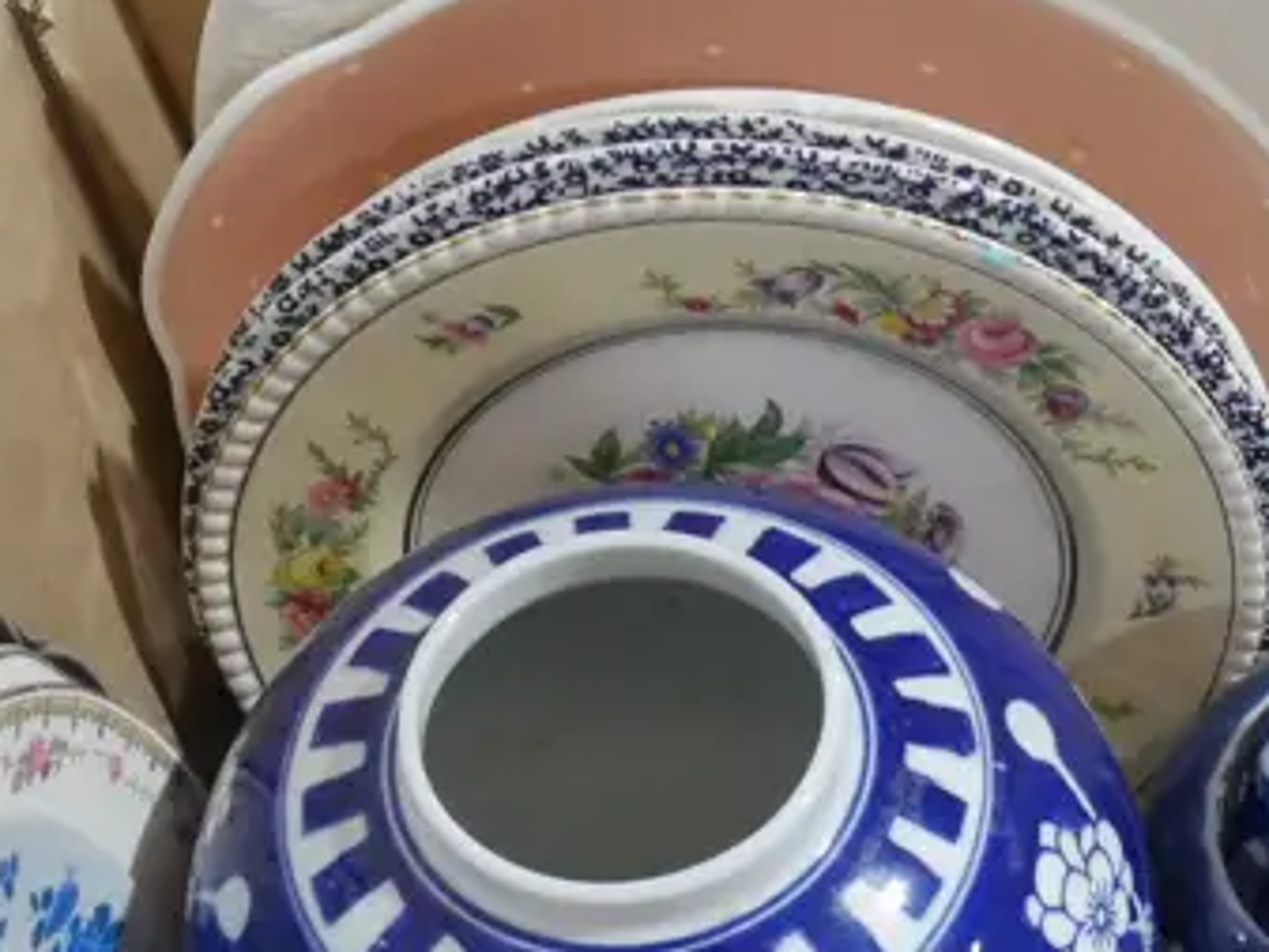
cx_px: 1167
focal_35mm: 85
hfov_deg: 22.4
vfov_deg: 16.9
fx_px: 3117
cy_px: 1012
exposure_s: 1/40
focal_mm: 14
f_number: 9
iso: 3200
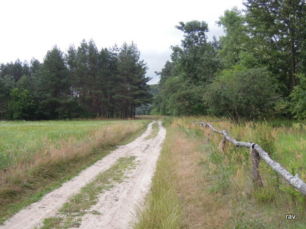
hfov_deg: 46.8
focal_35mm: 40
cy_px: 114
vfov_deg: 36.0
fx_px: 354
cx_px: 153
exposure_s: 1/250
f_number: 3.3
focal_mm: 7.2
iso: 160
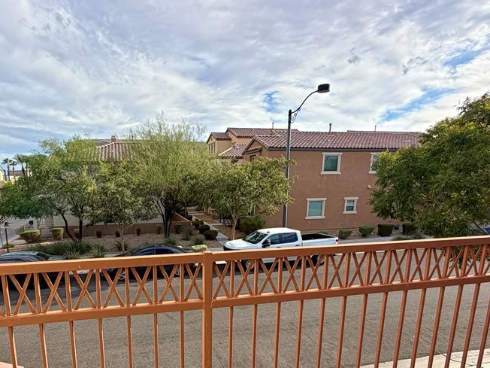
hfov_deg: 75.0
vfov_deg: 59.9
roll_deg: +1.4
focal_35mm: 22
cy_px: 239
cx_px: 183
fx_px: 311
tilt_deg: -10.6
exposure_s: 1/770
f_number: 2.2
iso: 25
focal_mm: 2.22
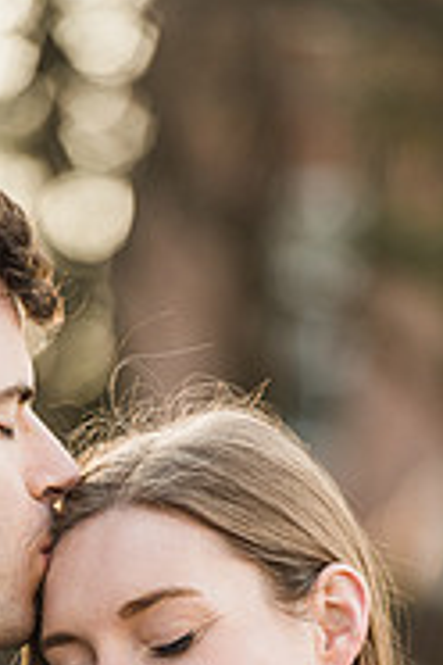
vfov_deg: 4.2
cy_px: 787
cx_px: 154
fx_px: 8933
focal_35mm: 484
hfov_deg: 2.8
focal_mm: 200
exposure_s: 1/160
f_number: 3.5
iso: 250
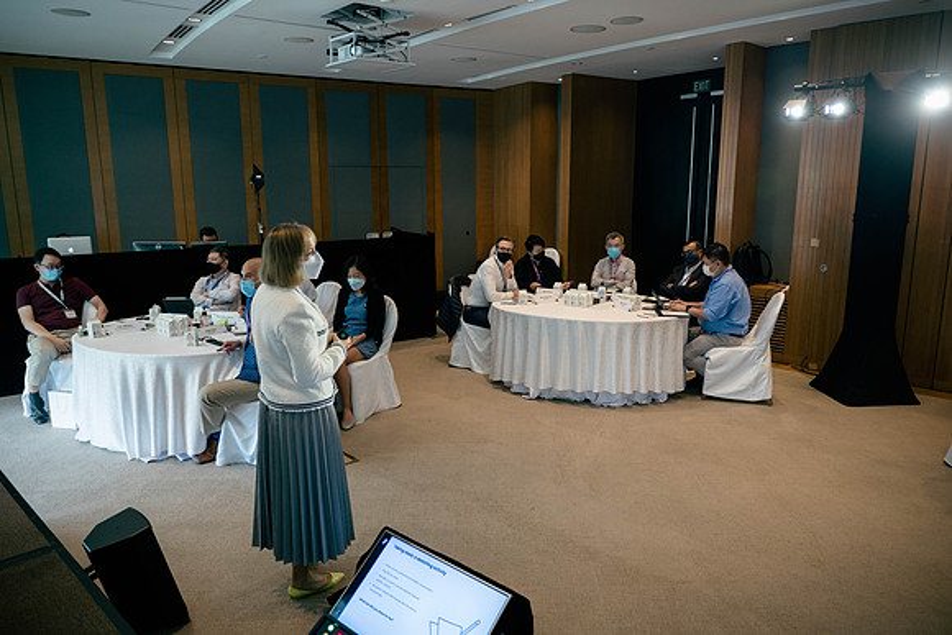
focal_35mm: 25
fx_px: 660
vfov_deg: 51.4
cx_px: 476
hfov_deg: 71.6
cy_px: 318
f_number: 1.7
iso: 320
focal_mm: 12
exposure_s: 1/100
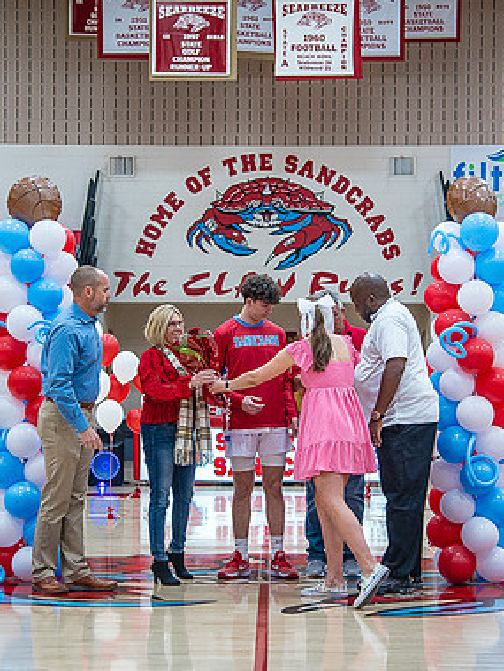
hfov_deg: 17.4
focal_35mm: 85
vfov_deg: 23.0
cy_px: 336
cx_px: 256
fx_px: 1650
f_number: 4
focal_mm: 58
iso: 2000
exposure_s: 1/320
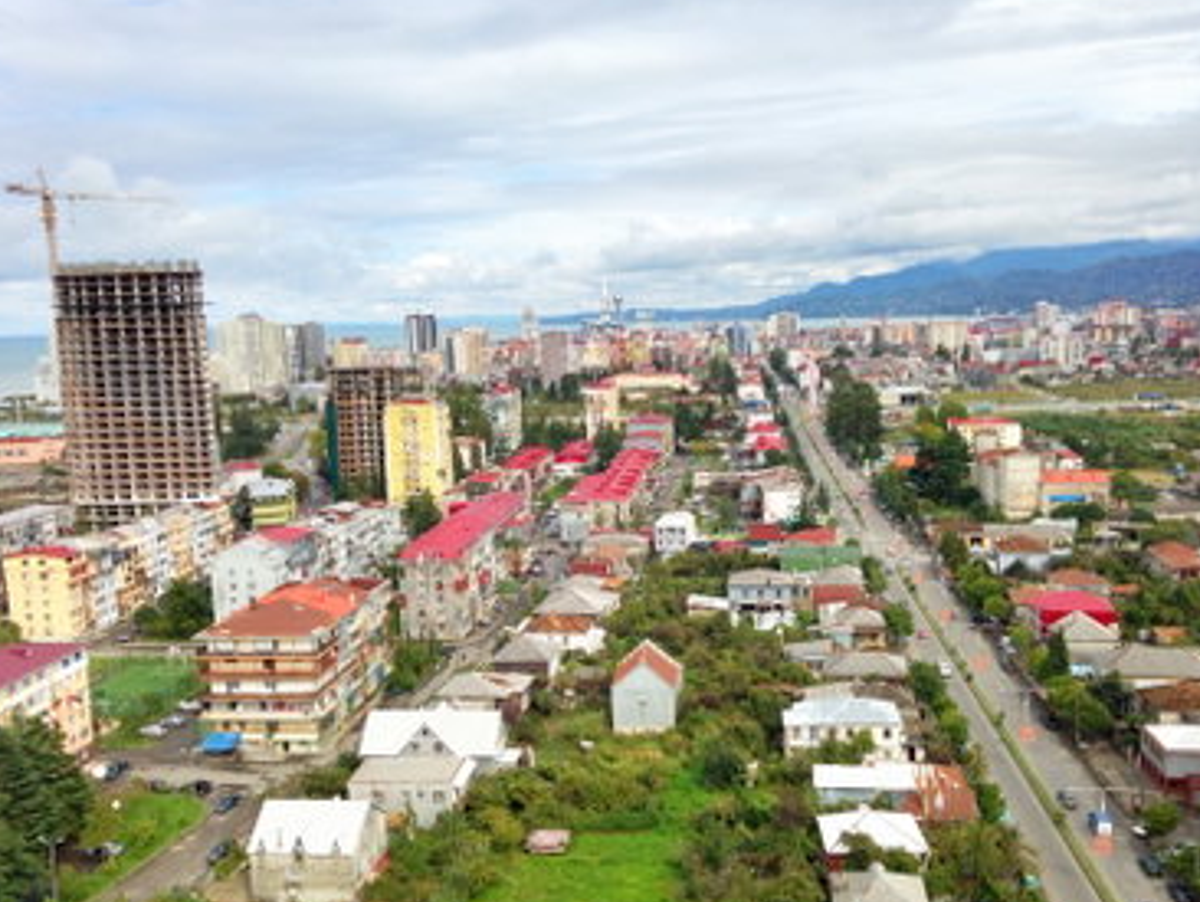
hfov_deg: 51.3
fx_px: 1249
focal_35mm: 36
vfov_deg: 39.7
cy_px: 472
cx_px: 625
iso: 50
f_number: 2.4
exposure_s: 1/2088
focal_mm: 4.12
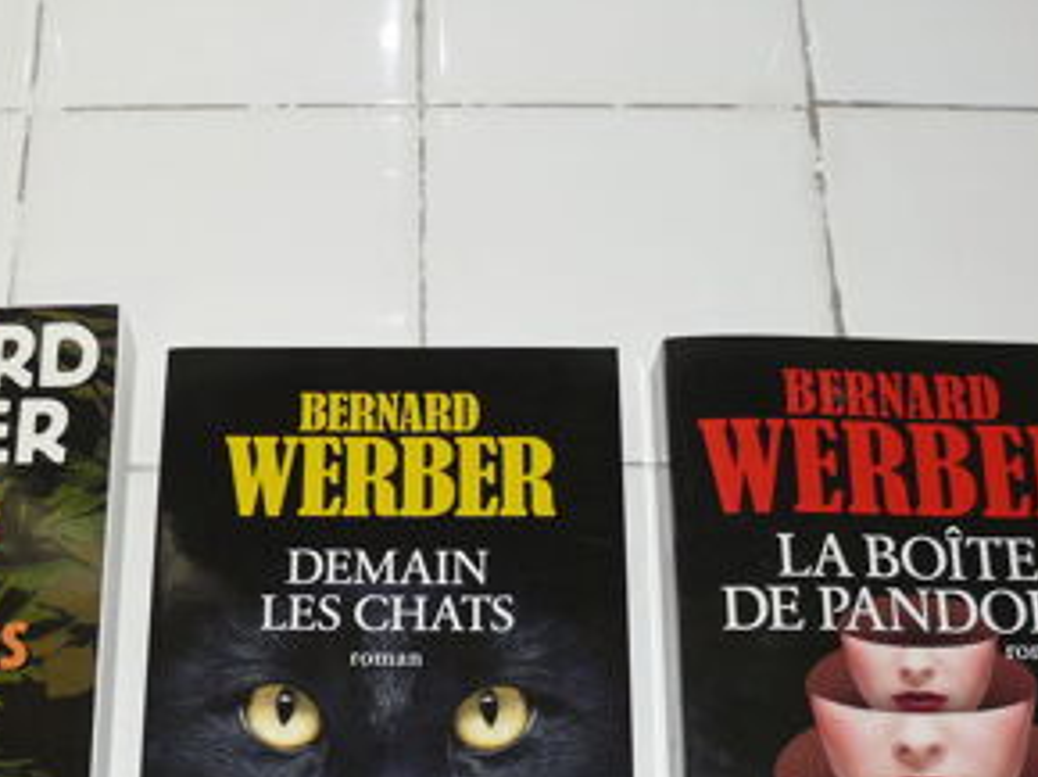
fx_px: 1738
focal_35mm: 58
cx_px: 404
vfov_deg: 24.9
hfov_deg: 33.1
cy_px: 576
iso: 100
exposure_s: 1/30
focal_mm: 7.4
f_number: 2.8
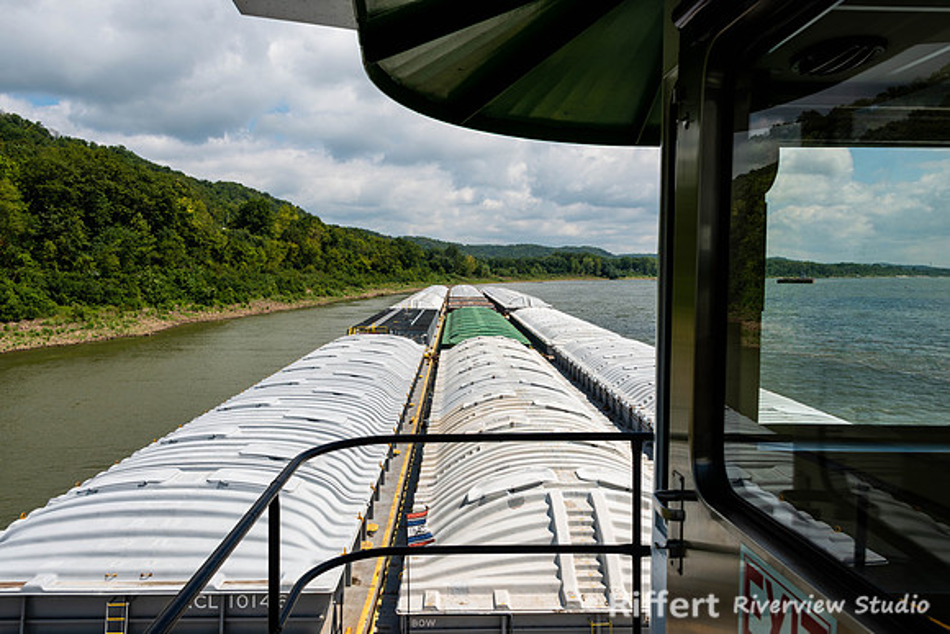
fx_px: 739
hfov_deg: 65.5
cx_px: 475
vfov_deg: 46.4
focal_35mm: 28
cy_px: 317
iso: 100
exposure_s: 1/250
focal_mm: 28
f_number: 10
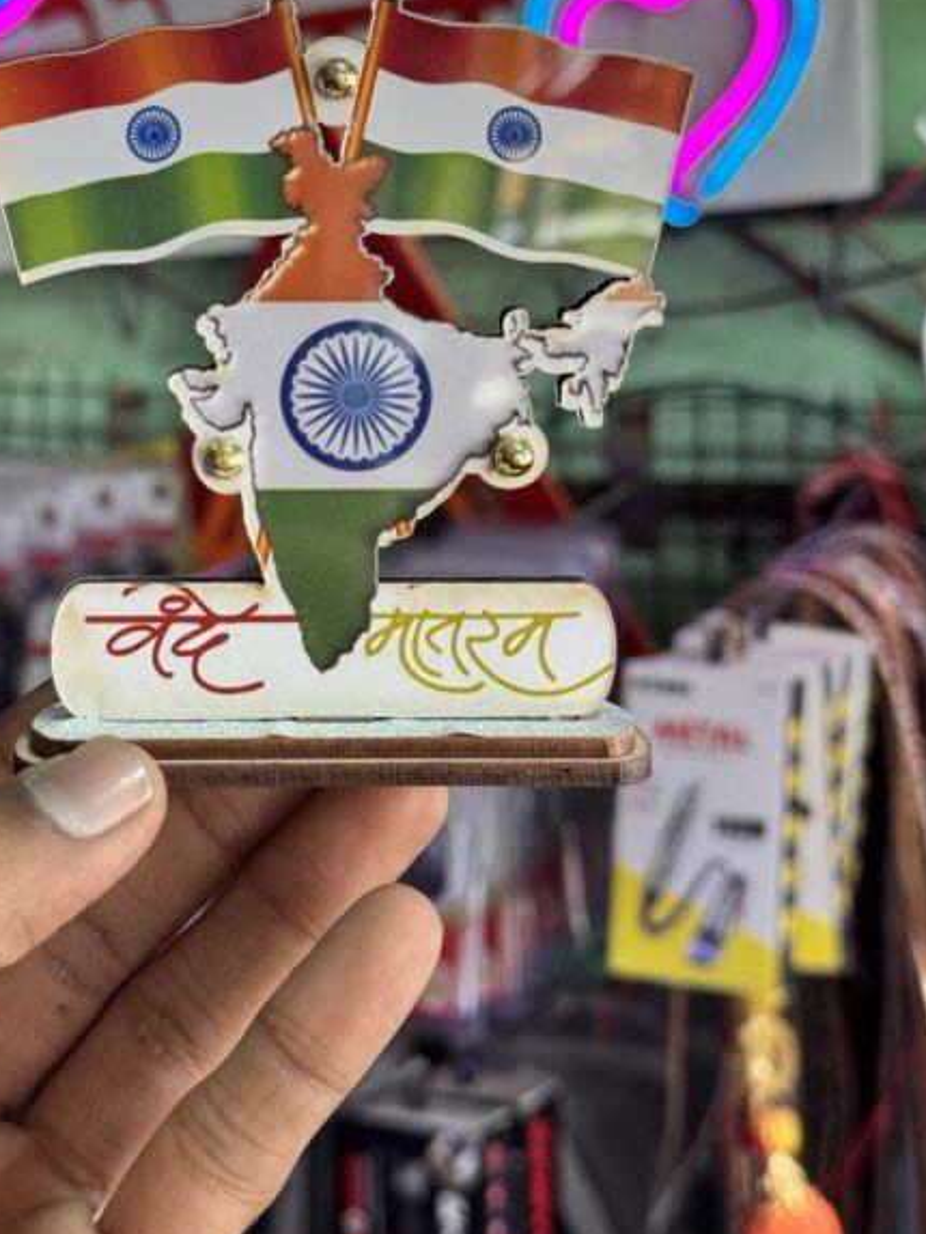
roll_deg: +0.4
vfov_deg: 28.9
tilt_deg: -1.1
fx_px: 2389
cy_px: 467
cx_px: 336
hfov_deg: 21.9
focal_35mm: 67
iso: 64
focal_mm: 6.76
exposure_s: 1/100
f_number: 1.78
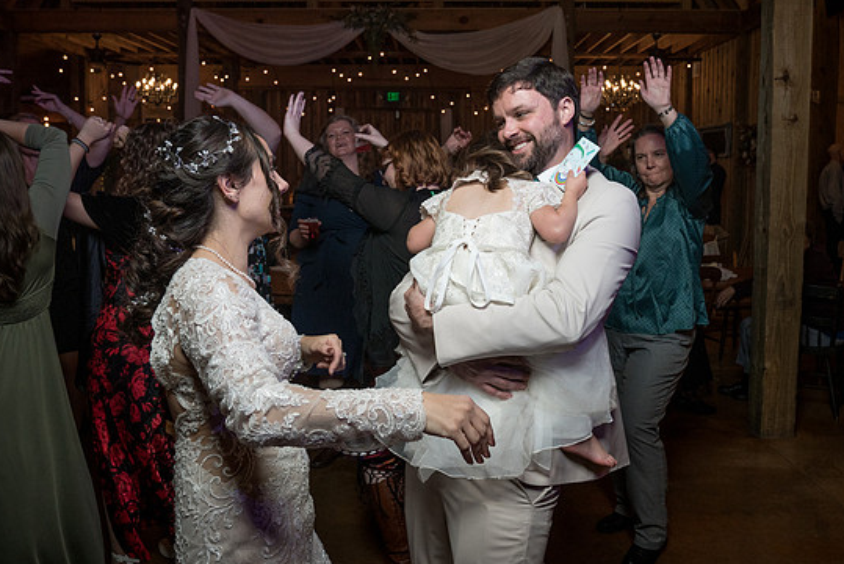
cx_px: 438
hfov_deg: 55.8
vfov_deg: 38.8
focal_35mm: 34
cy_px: 240
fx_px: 798
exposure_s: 1/125
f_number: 5.6
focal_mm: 28
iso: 2000
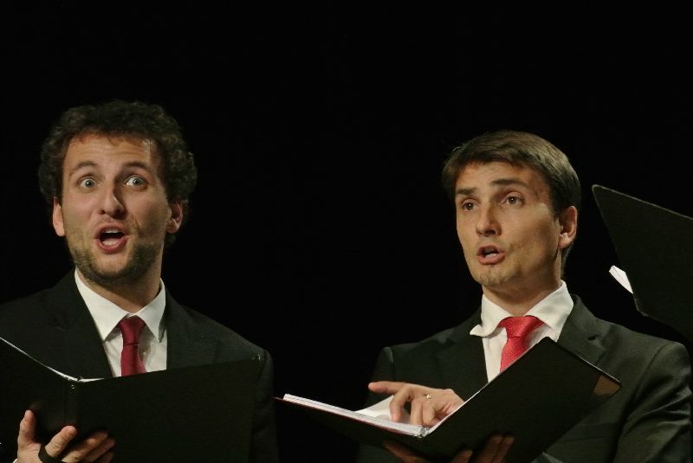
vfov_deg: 4.6
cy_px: 232
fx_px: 5722
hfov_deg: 6.9
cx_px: 346
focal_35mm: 297
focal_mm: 110
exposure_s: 1/60
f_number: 5.6
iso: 3200
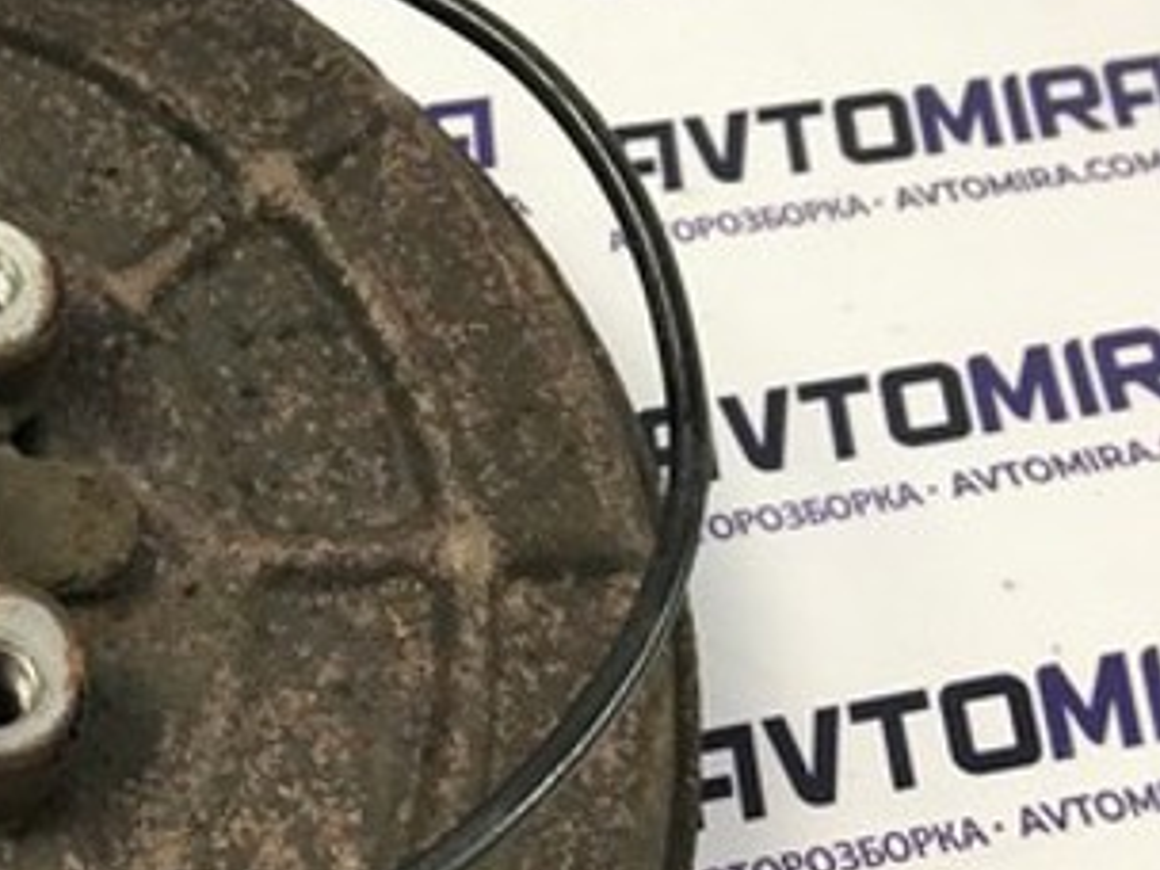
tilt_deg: -62.5
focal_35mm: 59
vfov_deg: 24.8
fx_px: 1977
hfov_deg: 30.0
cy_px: 473
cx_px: -53
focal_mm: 3.99
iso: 32
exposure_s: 1/20
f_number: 1.8
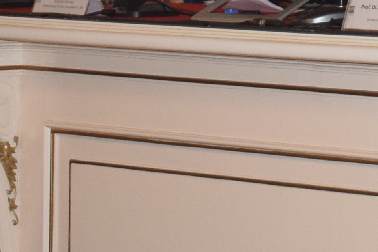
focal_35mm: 291
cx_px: 585
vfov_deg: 4.6
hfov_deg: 7.0
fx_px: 3057
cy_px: -284
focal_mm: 31
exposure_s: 1/60
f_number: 4.2
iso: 900
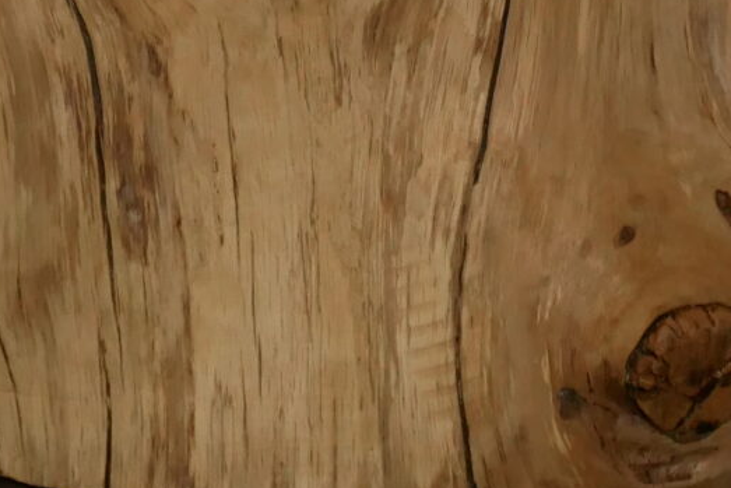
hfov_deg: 12.6
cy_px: -510
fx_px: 3311
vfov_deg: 8.0
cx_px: 306
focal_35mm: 163
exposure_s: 1/60
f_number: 4
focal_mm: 16
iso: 800
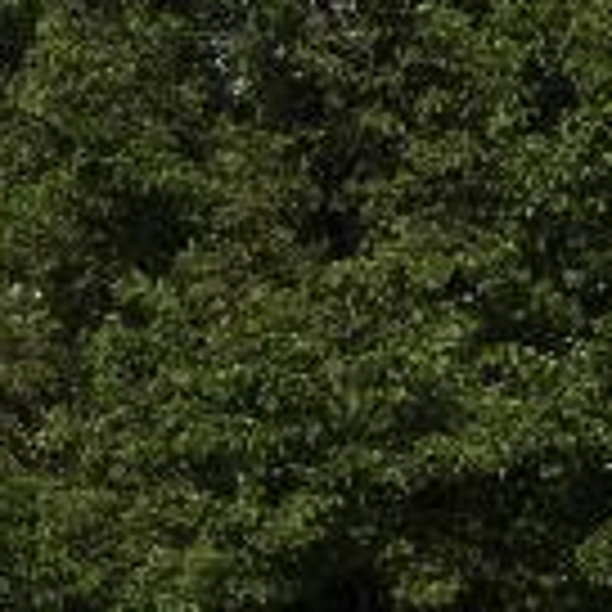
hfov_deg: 13.4
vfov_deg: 14.3
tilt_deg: +7.1
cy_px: 544
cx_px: -382
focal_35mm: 121
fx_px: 2420
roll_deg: -2.8
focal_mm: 4.15
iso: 25
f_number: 2.2
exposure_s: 1/1425
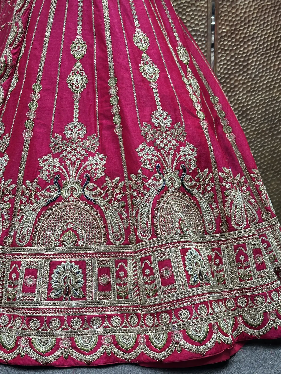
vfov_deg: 39.7
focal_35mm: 48
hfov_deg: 30.3
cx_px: 140
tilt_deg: -2.7
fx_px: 520
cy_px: 187
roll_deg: -1.2
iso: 80
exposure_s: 1/100
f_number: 1.78
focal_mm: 6.86
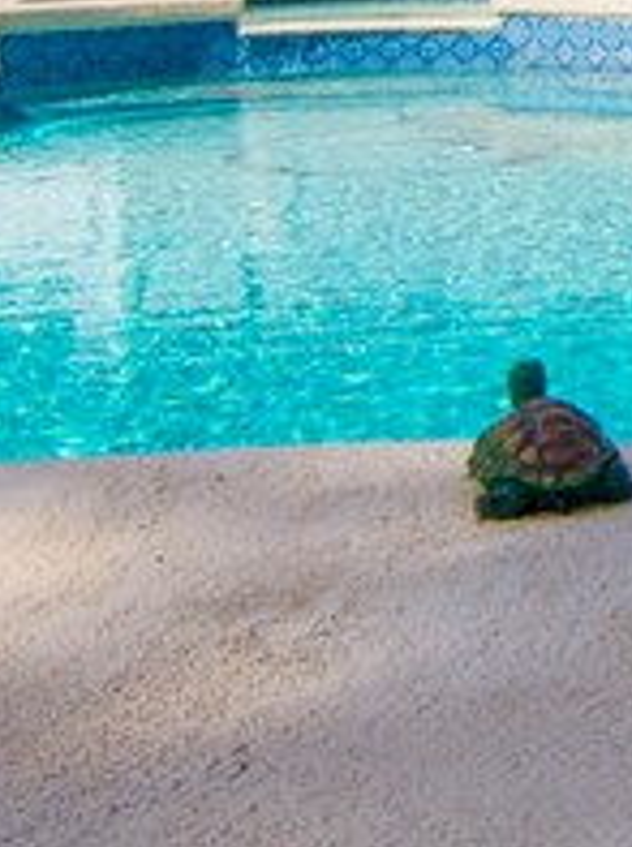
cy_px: -172
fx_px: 2141
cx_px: 1161
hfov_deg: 14.6
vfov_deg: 20.9
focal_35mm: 88
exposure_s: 1/250
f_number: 18
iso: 320
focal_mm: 11
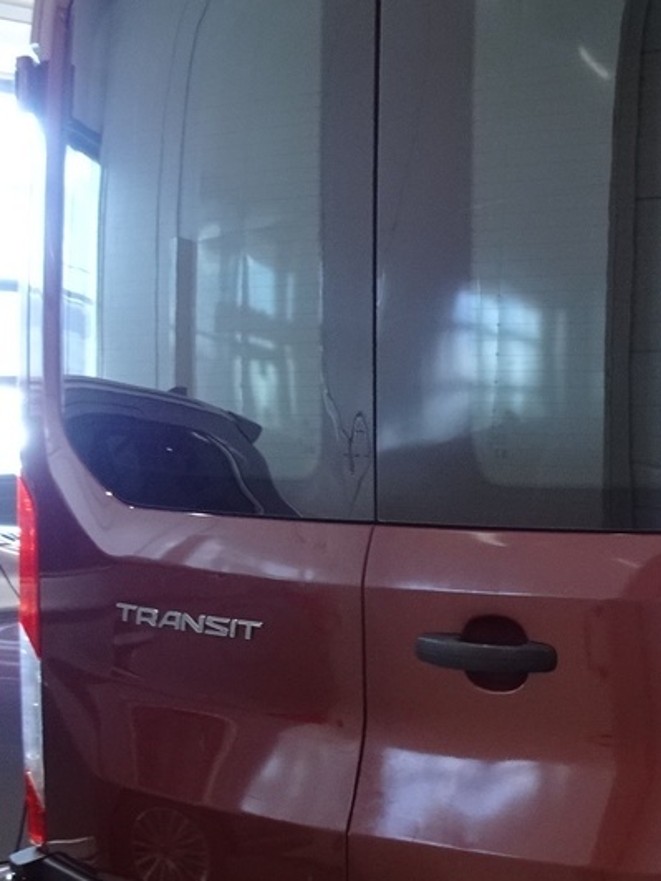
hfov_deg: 18.9
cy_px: 548
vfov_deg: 29.7
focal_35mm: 65
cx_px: 1083
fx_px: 1655
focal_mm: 4.25
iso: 500
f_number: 3.5
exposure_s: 1/30
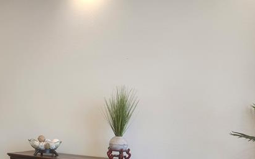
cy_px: 139
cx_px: 73
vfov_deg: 32.1
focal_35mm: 38
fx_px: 264
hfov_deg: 50.1
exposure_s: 1/120
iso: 320
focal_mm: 5.54
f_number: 1.8
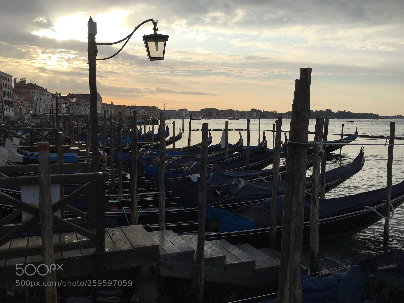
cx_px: 202
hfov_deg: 61.6
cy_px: 152
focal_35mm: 29
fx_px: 339
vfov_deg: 48.3
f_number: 2.2
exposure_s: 1/1709
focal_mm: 4.15
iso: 25
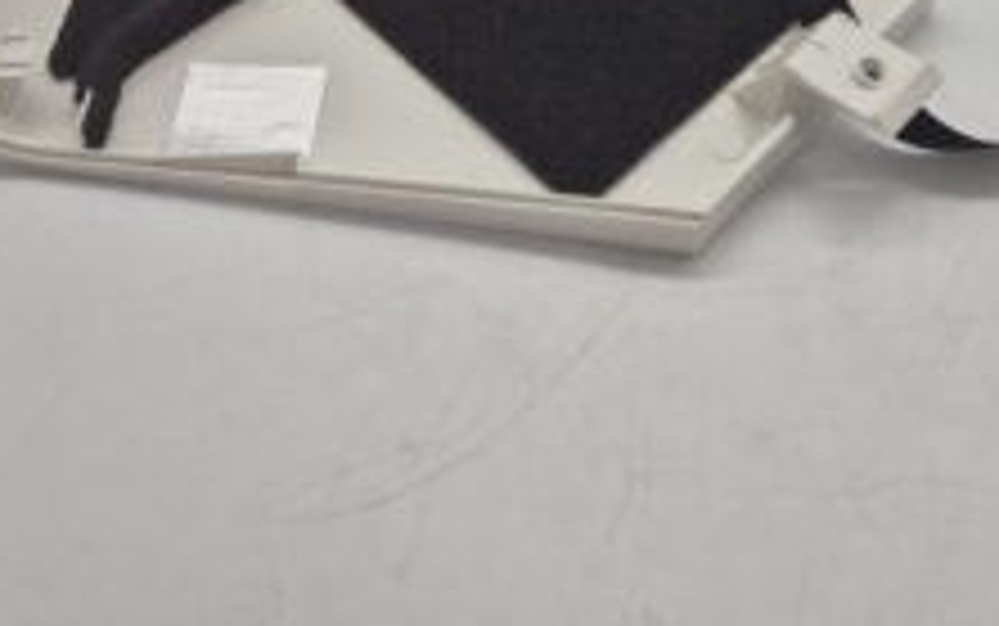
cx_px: 540
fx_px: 1199
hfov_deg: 45.2
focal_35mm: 44
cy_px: -167
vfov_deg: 25.5
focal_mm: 5.4
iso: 25
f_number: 1.8
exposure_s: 1/204
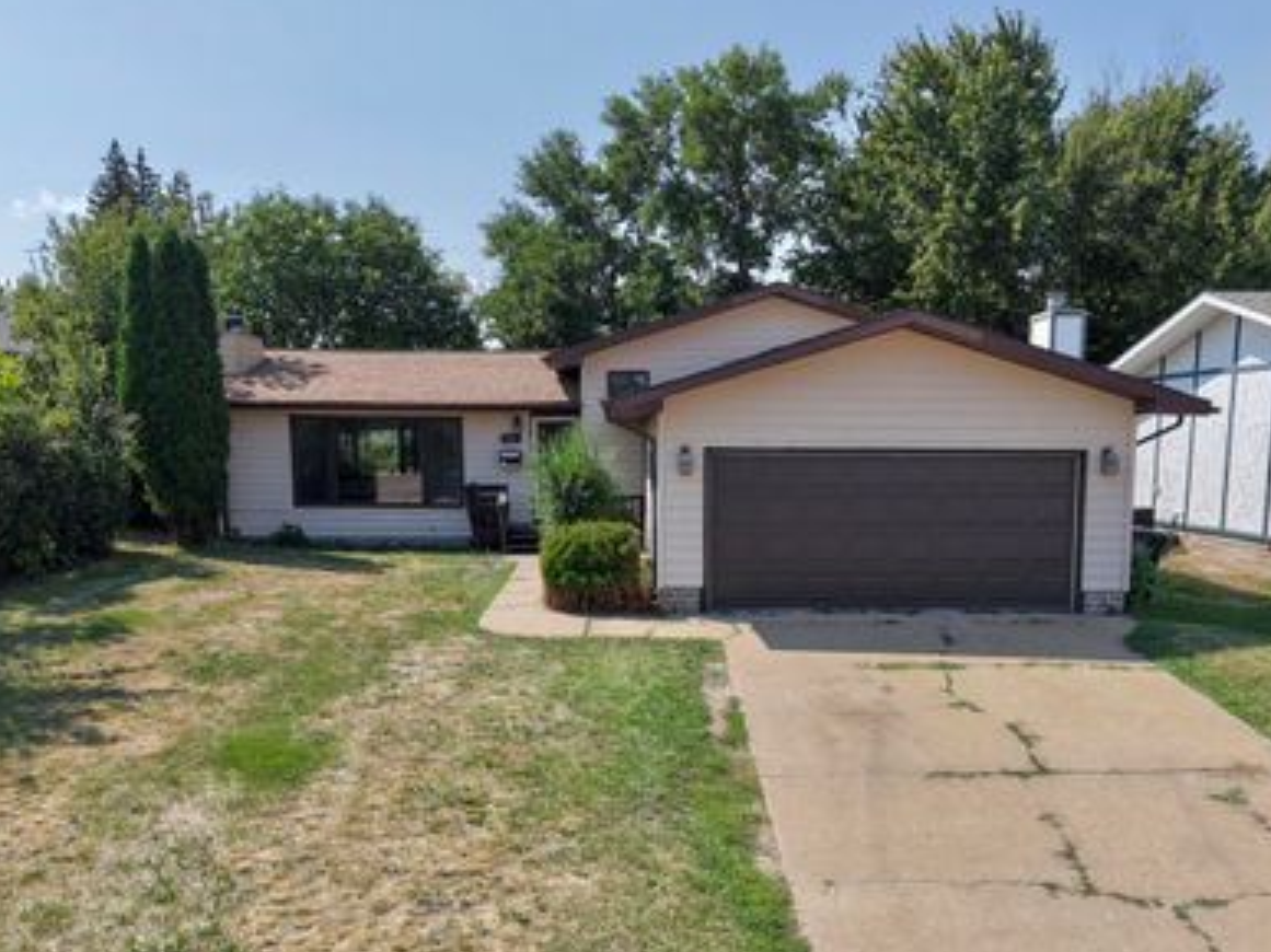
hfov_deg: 58.4
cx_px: 631
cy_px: 596
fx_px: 1138
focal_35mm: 31
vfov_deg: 45.0
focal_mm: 8.67
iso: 250
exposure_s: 1/5000
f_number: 1.8
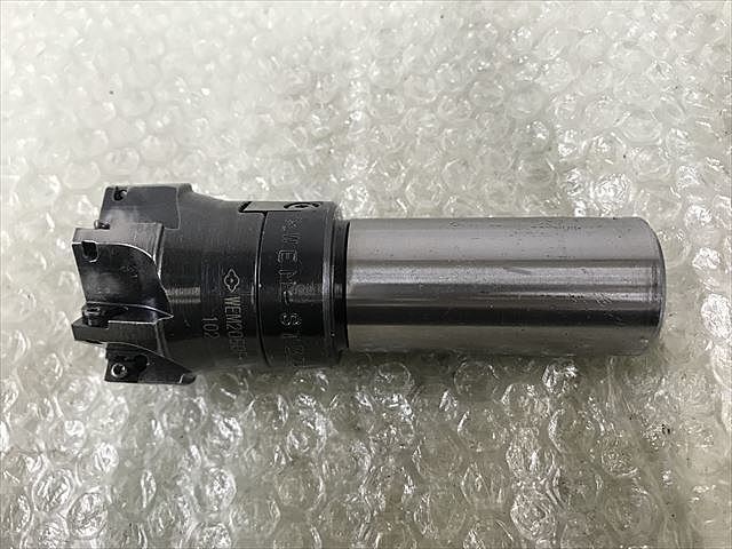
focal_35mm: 28
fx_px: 592
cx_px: 366
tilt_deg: -62.8
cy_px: 274
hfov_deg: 63.4
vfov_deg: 49.7
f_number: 1.8
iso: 20
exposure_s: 1/30
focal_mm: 3.99
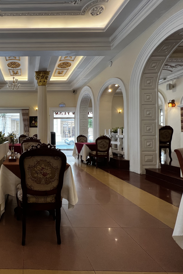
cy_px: 133
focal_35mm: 19
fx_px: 145
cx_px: 24
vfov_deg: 86.9
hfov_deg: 57.1
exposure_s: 1/100
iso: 125
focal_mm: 1.57
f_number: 1.8
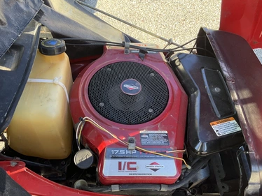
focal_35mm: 31
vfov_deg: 45.5
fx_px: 235
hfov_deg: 58.3
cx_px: 123
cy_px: 100
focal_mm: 3
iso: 32
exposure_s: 1/149
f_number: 1.8
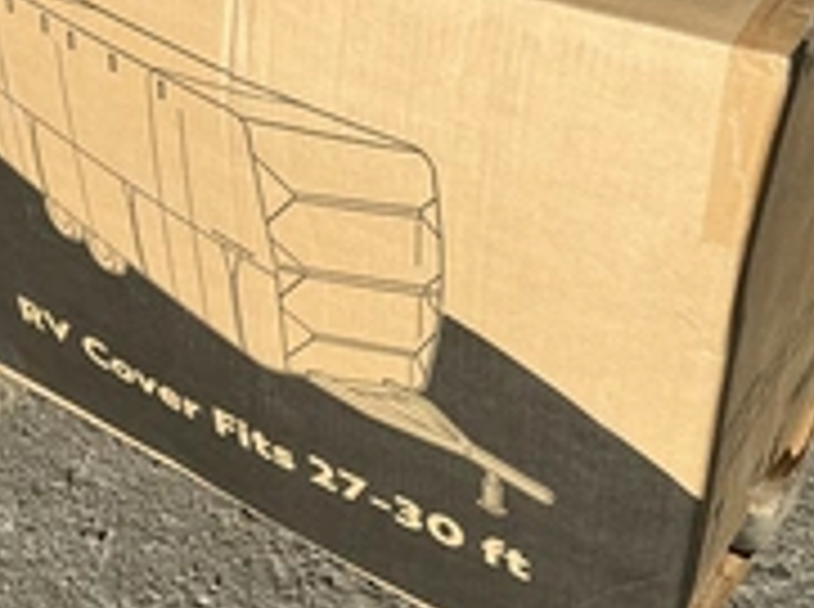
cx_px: 301
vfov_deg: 23.4
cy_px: 194
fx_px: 1455
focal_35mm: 62
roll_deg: -0.4
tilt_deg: -37.1
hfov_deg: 31.1
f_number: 1.8
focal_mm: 3
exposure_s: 1/1534
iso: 25
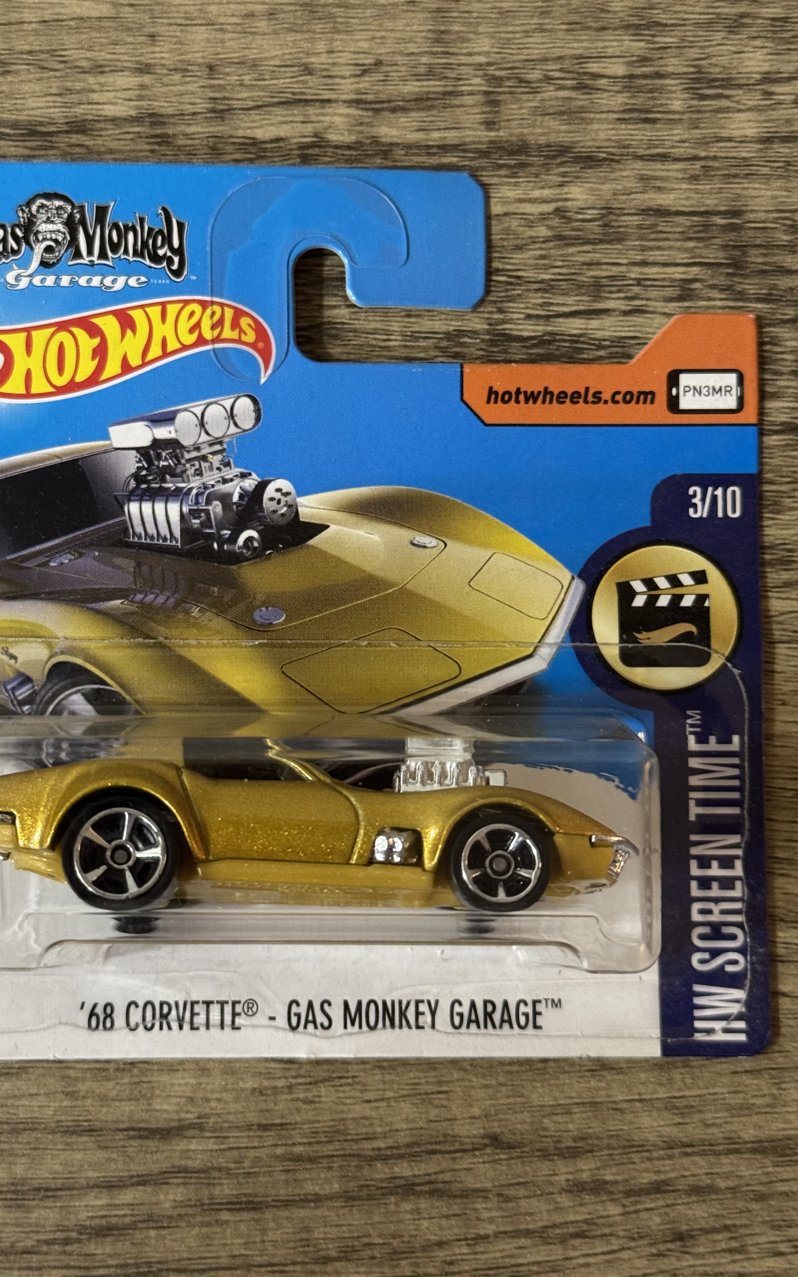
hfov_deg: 25.3
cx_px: 326
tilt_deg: -86.5
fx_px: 1775
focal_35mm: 51
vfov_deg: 39.6
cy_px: 639
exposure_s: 1/40
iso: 500
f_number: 1.78
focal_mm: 6.76
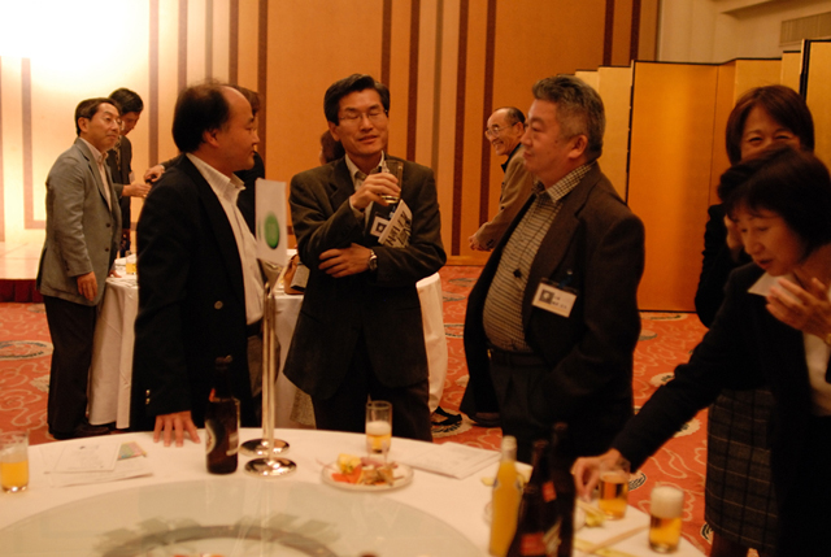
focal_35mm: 42
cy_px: 278
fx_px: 971
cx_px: 416
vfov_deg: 32.0
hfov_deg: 46.3
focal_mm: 28
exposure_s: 1/160
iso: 800
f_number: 2
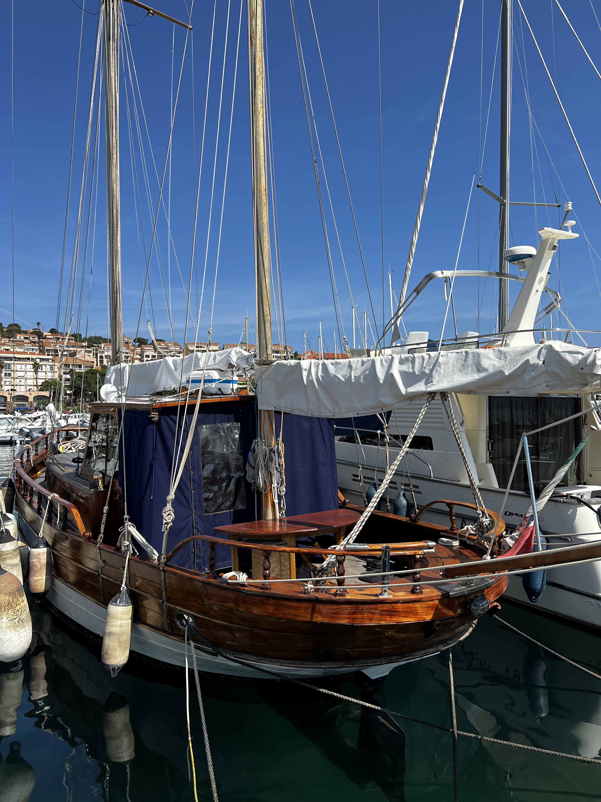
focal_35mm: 26
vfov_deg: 67.3
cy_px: 401
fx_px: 602
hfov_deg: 53.1
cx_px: 300
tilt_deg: +1.7
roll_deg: +0.9
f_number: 1.5
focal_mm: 5.7
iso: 50
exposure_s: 1/4444
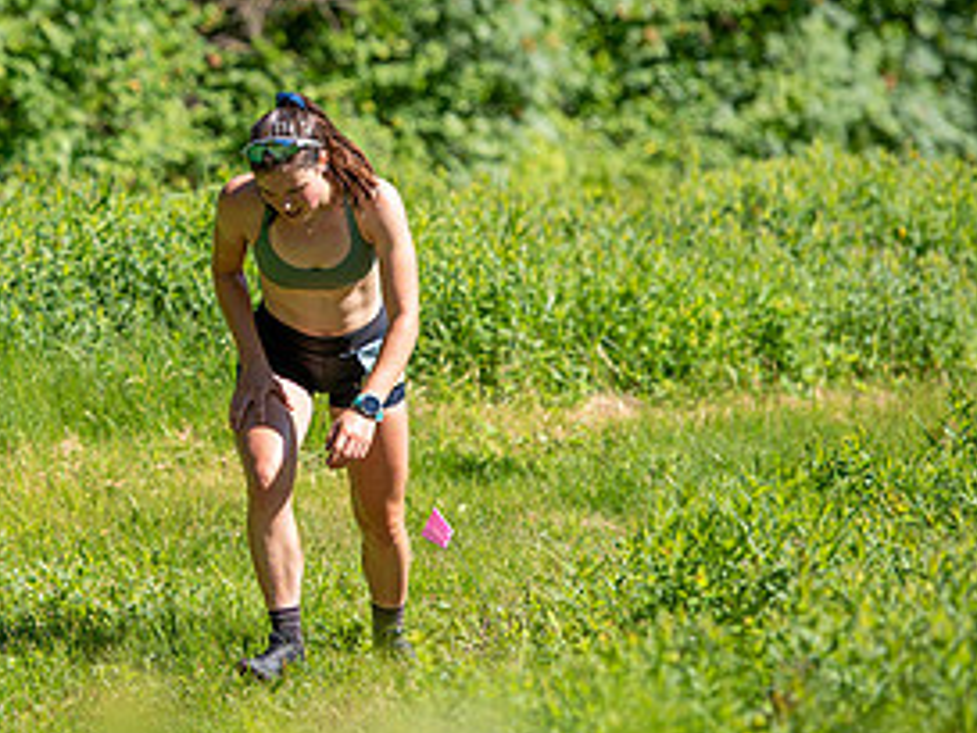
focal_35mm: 327
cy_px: 245
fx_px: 9233
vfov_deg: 4.5
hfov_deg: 6.0
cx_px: 57
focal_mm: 160
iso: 100
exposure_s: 1/800
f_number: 3.5
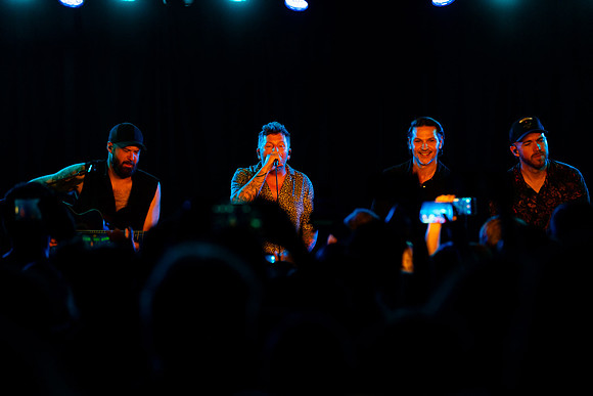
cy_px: 198
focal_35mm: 180
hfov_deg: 11.4
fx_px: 2966
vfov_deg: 7.6
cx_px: 296
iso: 1000
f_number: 3.5
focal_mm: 180
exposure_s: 1/500
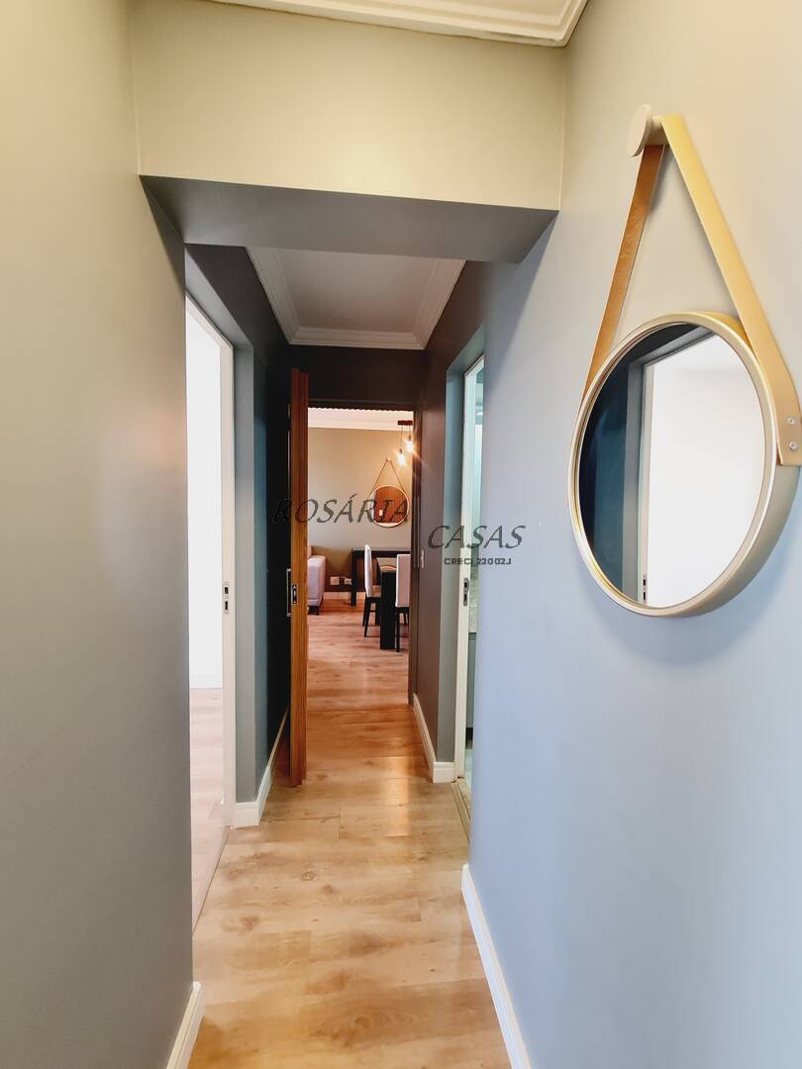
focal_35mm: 13
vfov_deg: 106.2
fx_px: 402
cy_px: 534
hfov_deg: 89.9
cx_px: 401
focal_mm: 2.2
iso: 320
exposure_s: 1/60
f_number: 2.2
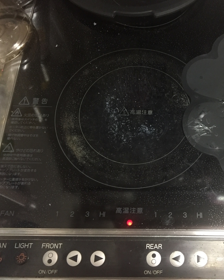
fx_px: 315
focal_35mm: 38
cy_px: 140
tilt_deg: -66.3
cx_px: 175
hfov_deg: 37.9
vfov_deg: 47.9
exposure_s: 1/17
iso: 250
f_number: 2.2
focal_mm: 4.15
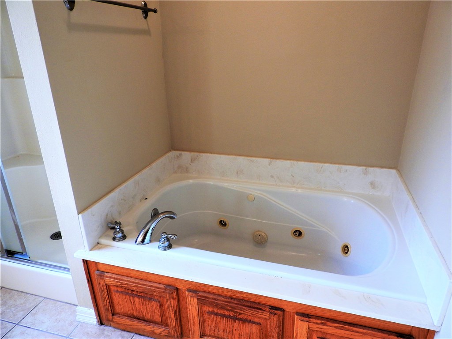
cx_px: 226
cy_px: 170
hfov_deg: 71.6
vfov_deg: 56.8
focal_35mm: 24
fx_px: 313
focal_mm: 4.3
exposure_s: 1/60
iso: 100
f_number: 3.3
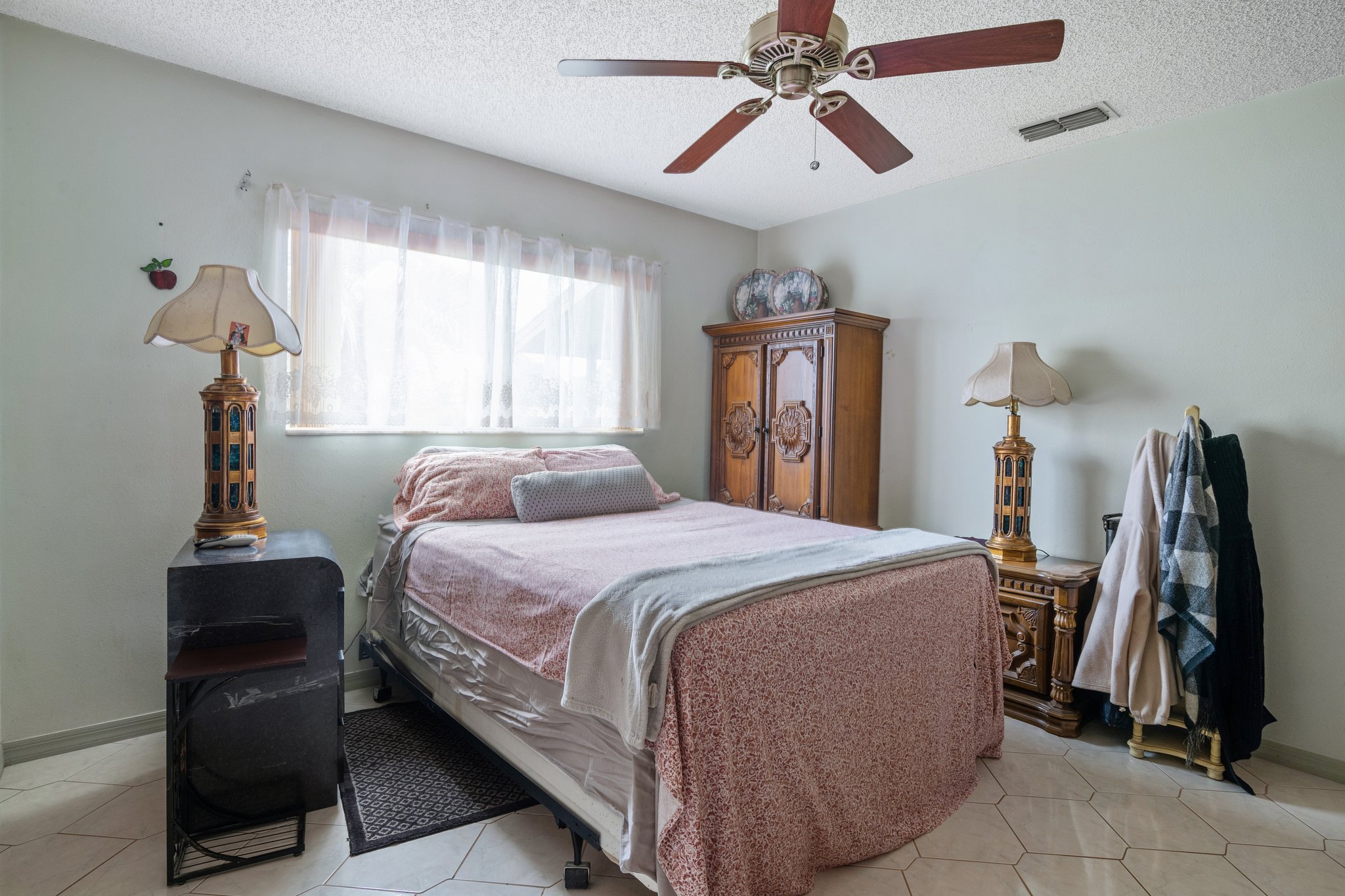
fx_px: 672
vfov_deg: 67.4
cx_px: 672
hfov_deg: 90.0
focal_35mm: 18
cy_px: 448
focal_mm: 18
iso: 320
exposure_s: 1/1.25
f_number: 8
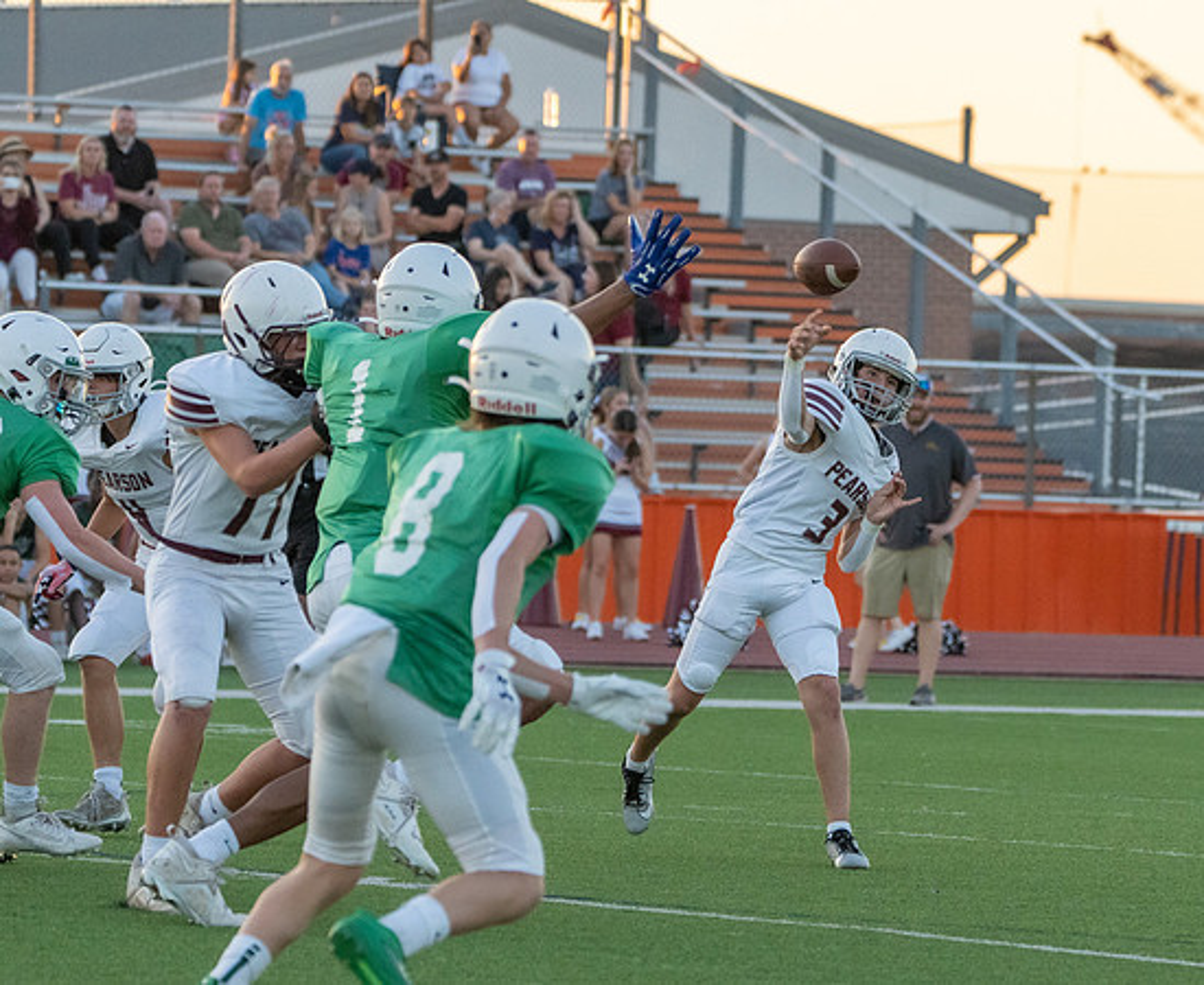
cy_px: 595
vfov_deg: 4.9
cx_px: 788
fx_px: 11425
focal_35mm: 318
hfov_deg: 6.0
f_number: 5.6
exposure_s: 1/1250
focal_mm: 189
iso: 2500
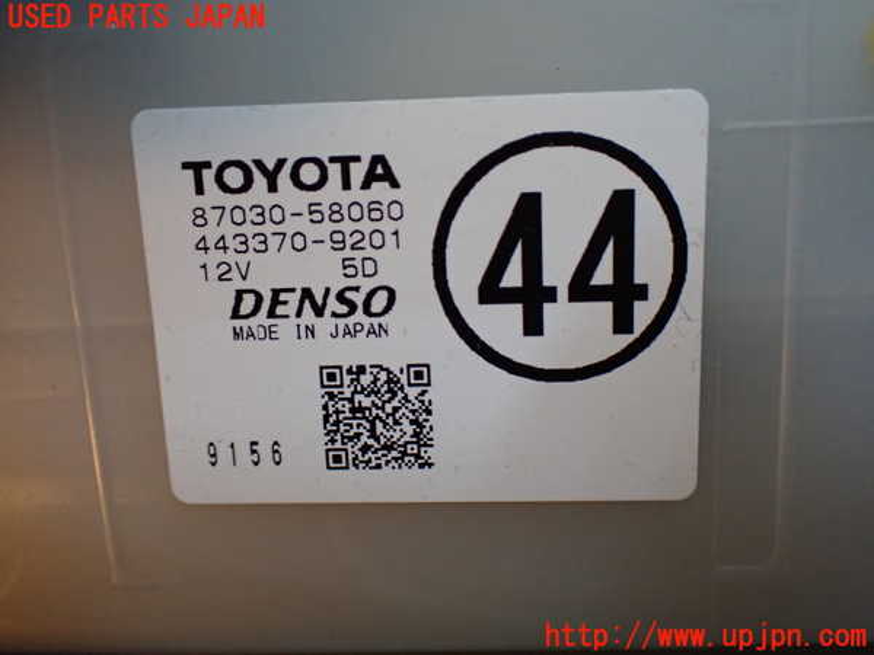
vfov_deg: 39.7
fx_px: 909
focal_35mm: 36
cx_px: 437
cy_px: 328
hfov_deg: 51.4
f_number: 2.5
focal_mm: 6.37
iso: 800
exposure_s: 1/40
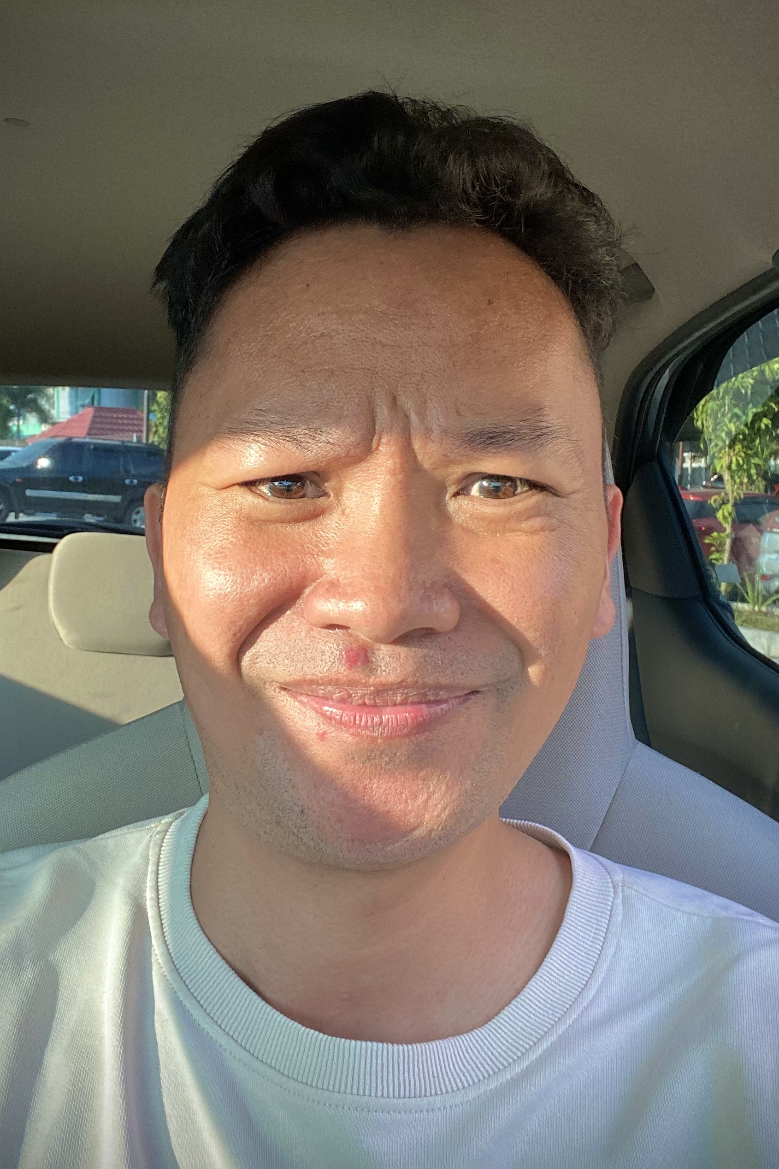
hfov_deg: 35.0
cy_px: 515
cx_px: 402
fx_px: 1234
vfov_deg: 50.6
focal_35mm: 38
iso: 40
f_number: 2.2
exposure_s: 1/122
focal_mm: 2.71
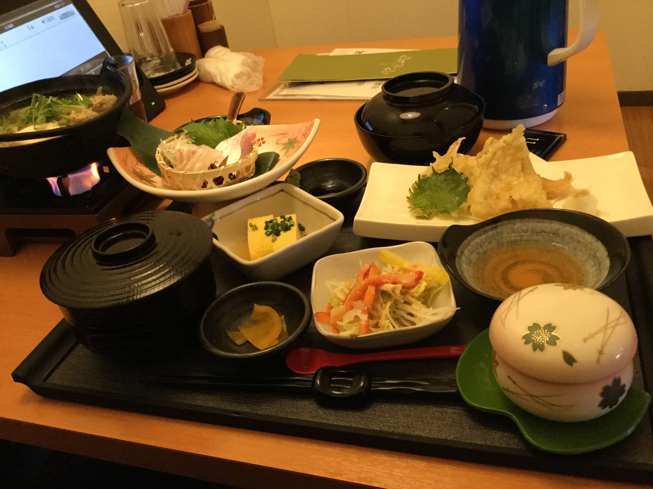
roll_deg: +9.5
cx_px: 326
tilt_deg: -34.4
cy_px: 244
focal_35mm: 31
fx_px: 585
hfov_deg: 58.4
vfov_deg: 45.4
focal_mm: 3.3
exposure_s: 1/15
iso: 320
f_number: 2.4
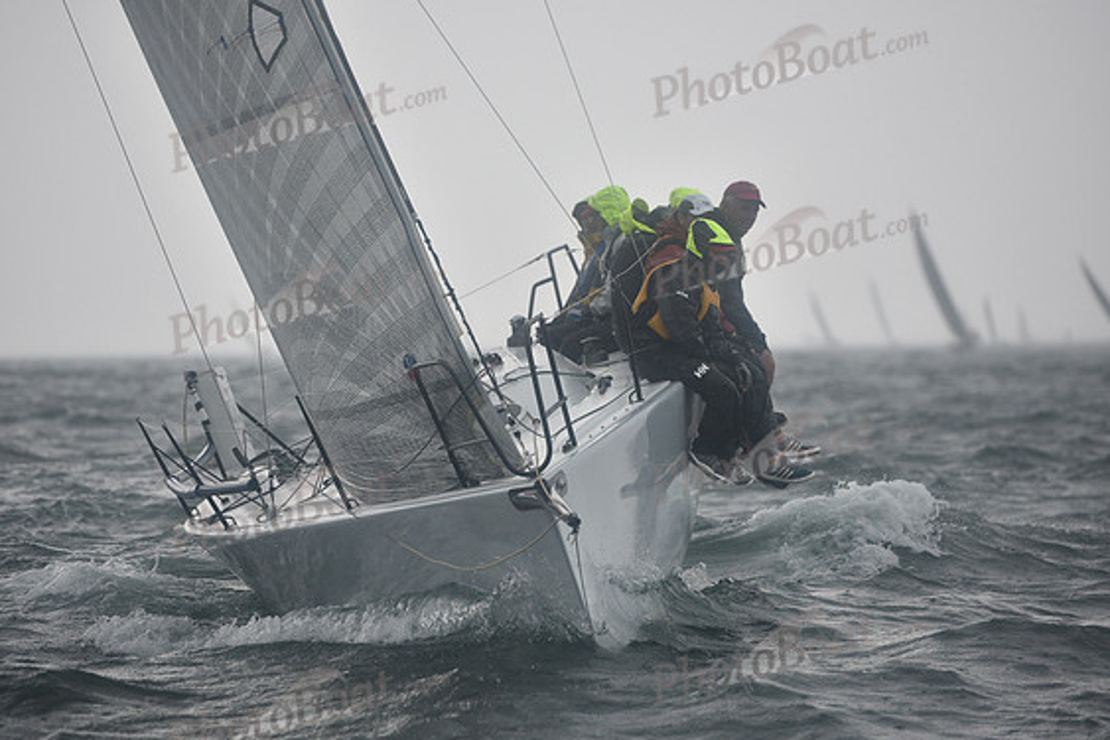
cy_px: 378
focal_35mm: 201
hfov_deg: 10.2
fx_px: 6195
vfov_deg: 6.8
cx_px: 550
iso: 400
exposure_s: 1/640
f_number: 3.5
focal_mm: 195
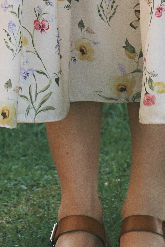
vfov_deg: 4.7
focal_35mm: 425
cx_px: 117
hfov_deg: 3.2
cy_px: -357
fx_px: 2922
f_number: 4
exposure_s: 1/500
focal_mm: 63
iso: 800
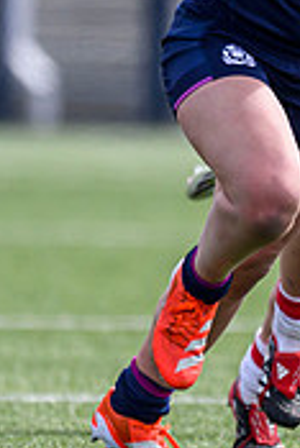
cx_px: 478
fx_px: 31435
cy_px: 13
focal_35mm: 2520
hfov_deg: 0.5
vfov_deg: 0.8
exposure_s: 1/2500
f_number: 4
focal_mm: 560
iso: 500
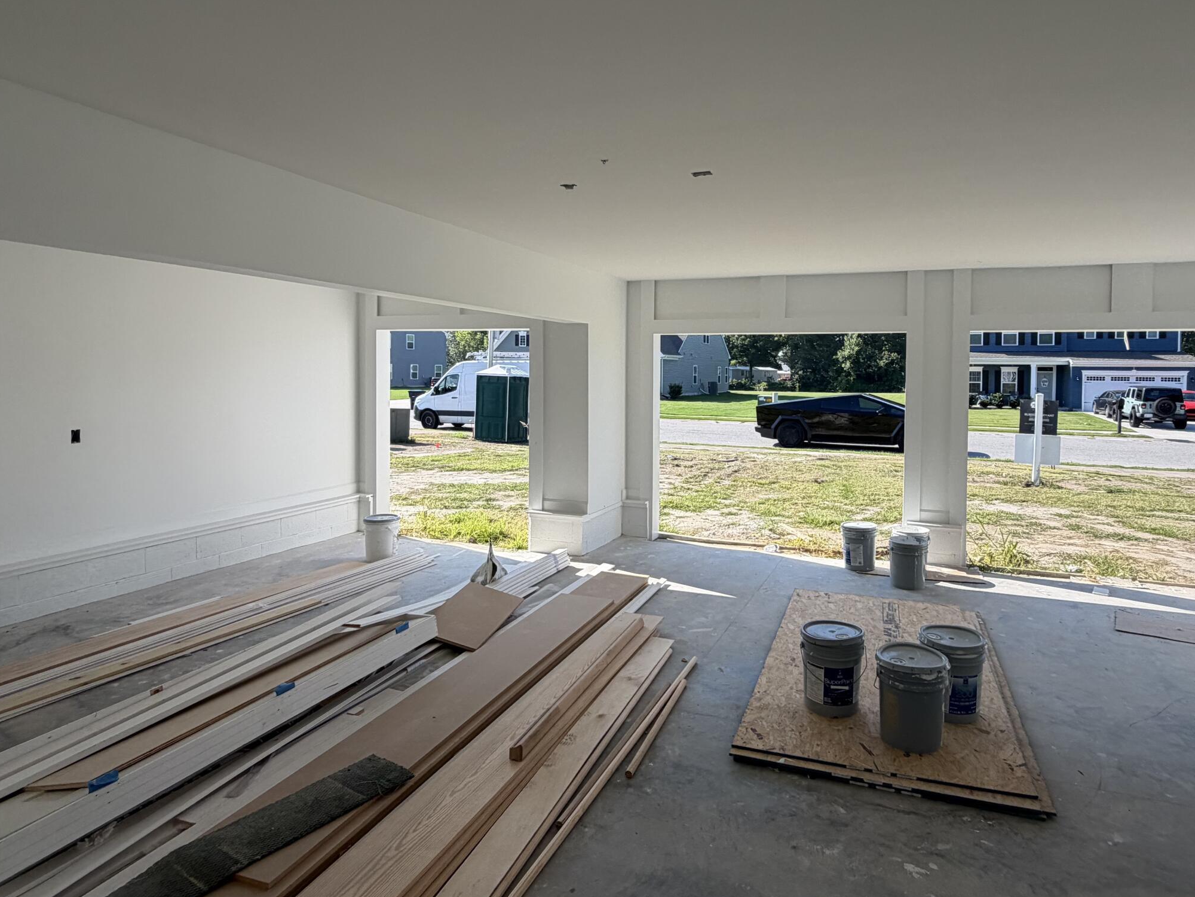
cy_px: 391
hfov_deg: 78.7
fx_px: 725
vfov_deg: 63.2
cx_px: 670
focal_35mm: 21
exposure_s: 1/506
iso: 40
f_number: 2.2
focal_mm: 2.22
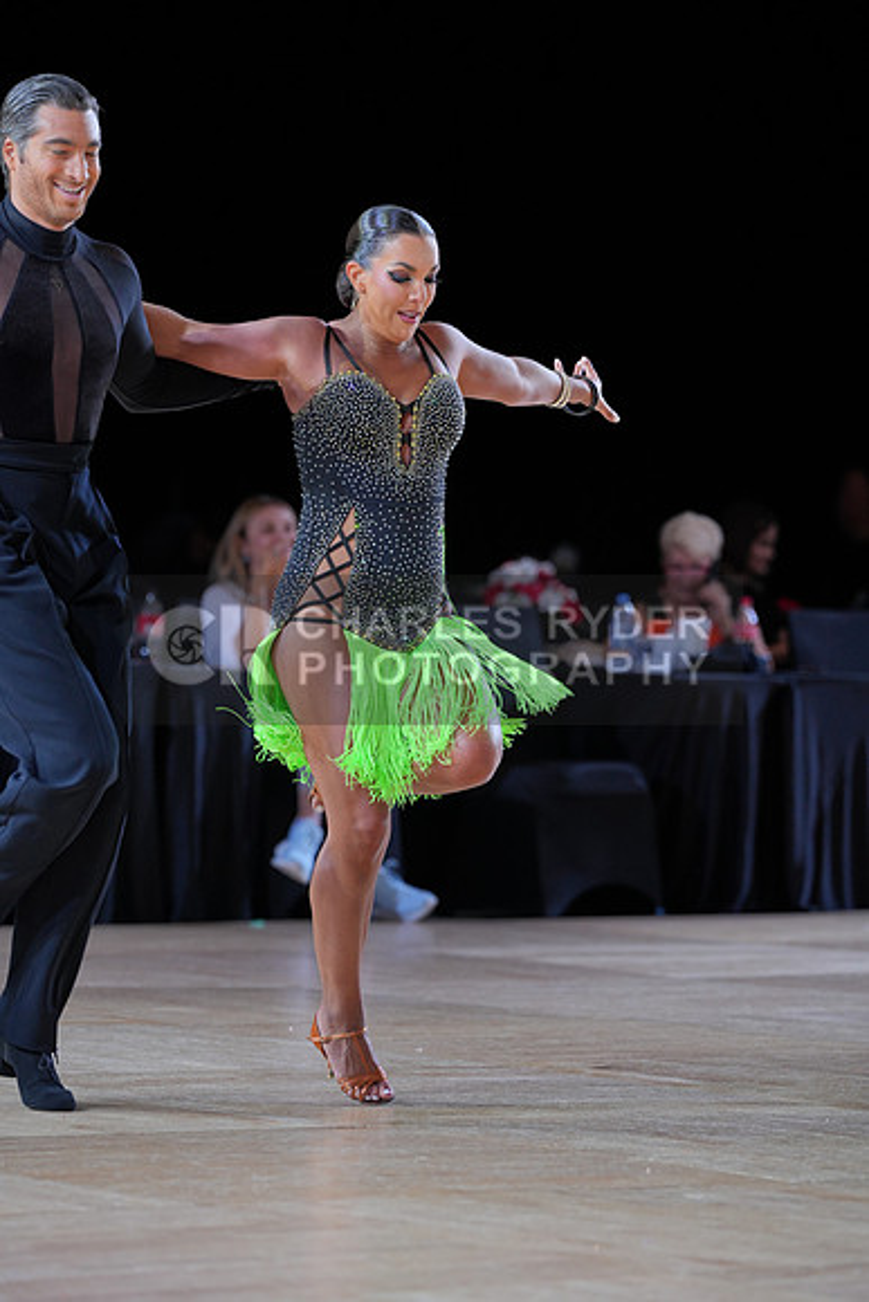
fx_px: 6911
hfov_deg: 7.2
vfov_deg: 10.8
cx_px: 434
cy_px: 651
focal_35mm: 191
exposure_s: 1/400
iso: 640
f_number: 4
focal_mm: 191
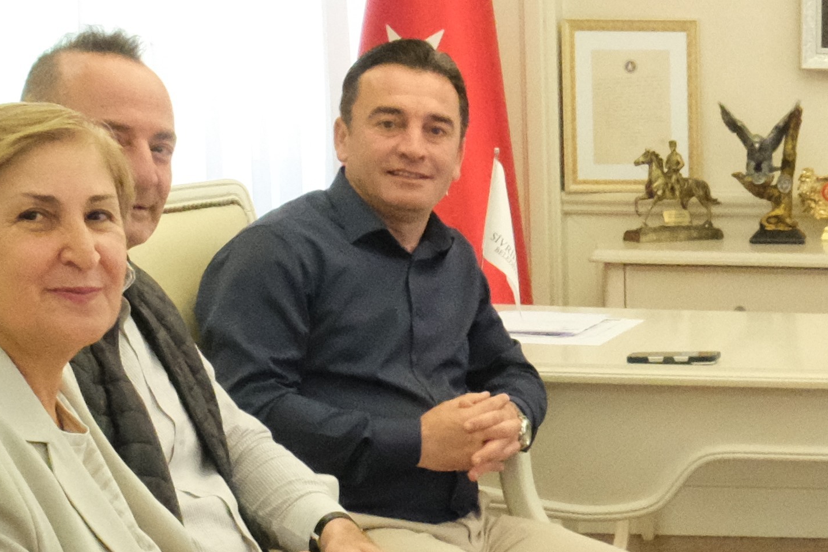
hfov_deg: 17.1
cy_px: 601
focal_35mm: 114
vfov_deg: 11.8
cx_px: 1011
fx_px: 2622
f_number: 9
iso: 12800
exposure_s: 1/60
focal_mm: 18.2
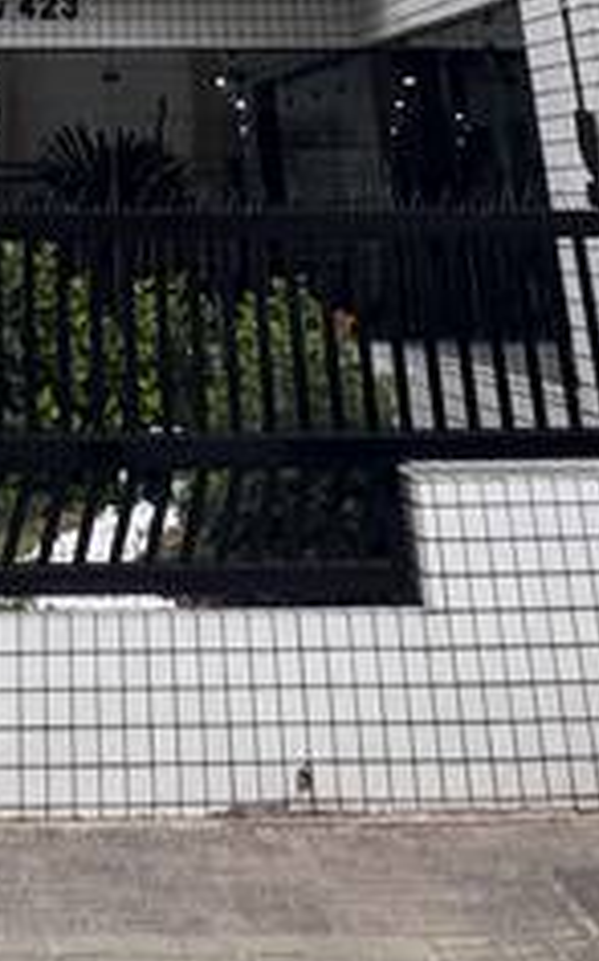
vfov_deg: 16.9
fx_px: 1780
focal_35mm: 68
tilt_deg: +38.0
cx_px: -12
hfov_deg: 18.6
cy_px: -1161
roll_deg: +1.0
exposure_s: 1/652
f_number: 2.2
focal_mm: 2.22
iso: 40
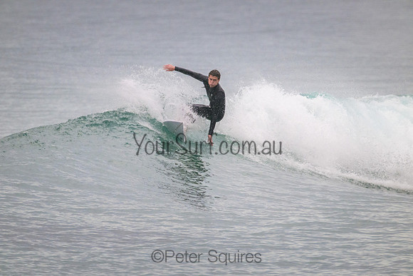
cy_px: 138
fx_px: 9179
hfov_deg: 2.6
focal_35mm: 800
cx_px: 206
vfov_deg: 1.7
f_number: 11
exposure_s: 1/800
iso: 4000
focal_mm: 800
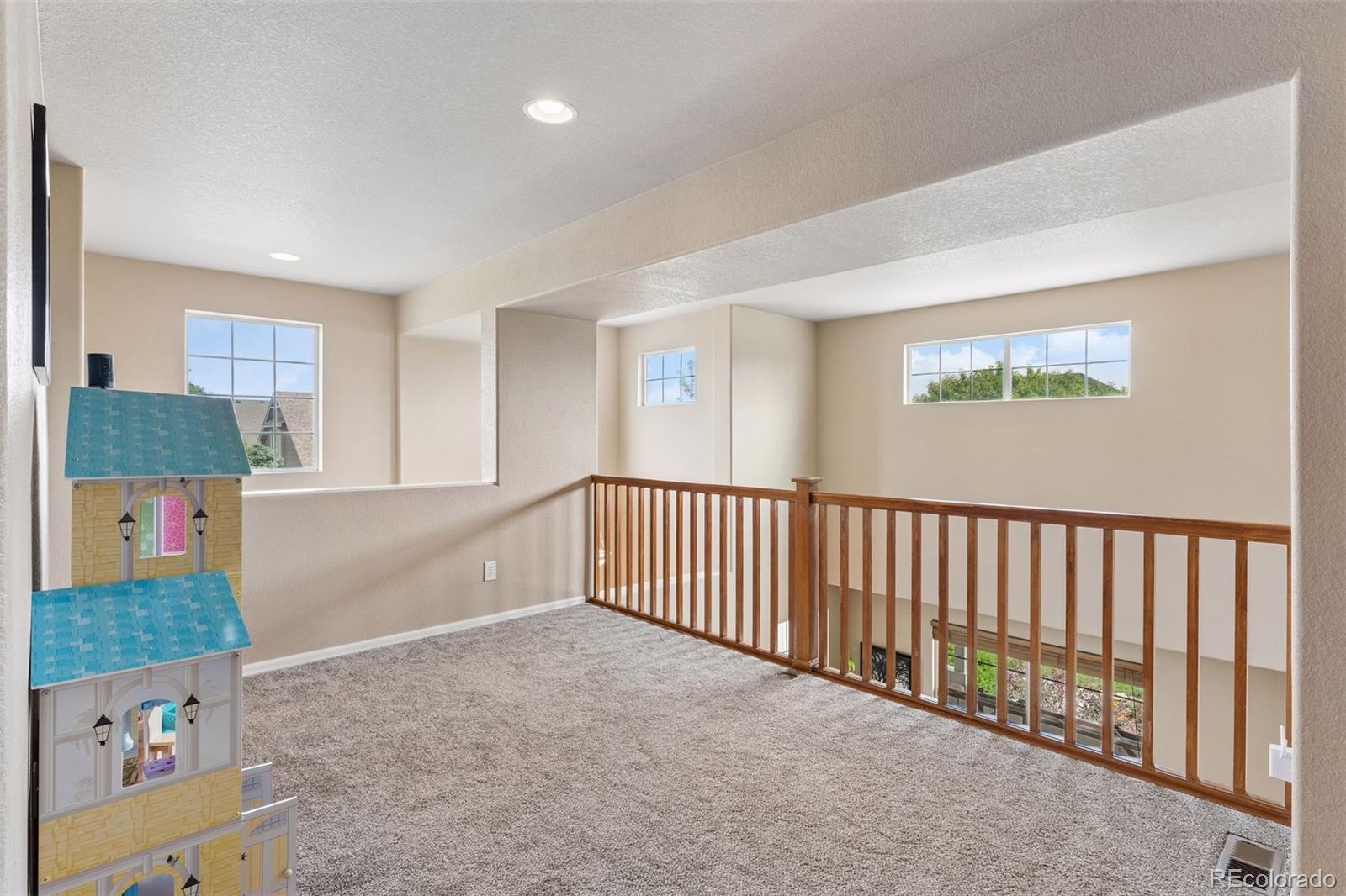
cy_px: 448
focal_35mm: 18
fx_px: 673
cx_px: 673
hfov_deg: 90.0
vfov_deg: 67.4
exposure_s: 1/15
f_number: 9
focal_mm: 18
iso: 400
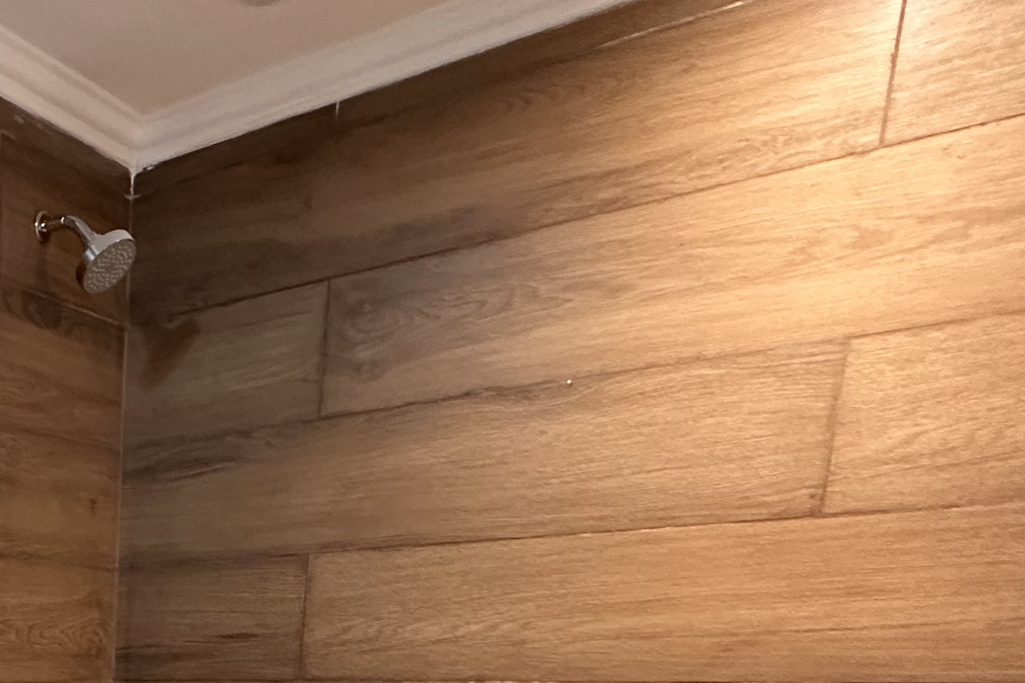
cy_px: 918
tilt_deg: -12.1
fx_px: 1167
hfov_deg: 38.6
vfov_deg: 26.8
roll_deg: +0.6
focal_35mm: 41
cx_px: -121
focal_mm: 2.22
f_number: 2.2
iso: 320
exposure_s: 1/50
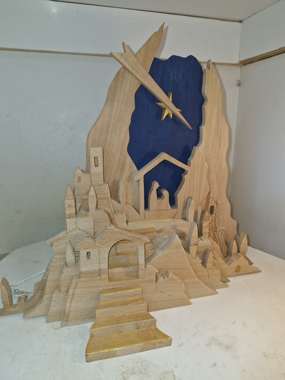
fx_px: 252
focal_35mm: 23
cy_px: 190
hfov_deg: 58.9
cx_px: 142
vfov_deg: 73.9
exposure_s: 1/180
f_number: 1.8
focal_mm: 5.54
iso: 125
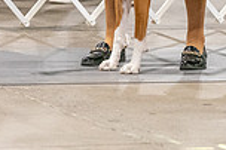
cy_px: -128
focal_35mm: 694
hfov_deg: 3.0
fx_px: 4352
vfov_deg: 2.0
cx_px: 174
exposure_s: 1/250
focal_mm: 182
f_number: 3.2
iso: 6400
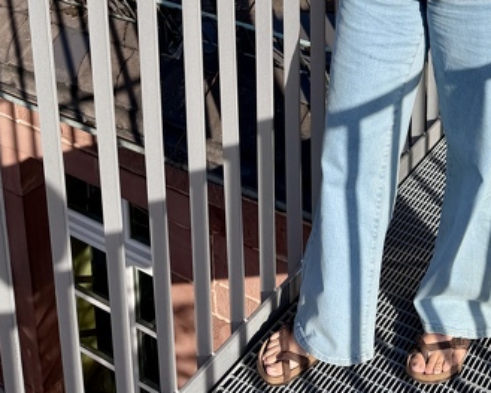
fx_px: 828
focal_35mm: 57
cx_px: 372
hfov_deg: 32.4
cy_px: -137
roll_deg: -1.8
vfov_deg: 23.2
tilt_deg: -13.8
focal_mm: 6.76
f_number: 1.78
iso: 80
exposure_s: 1/4167
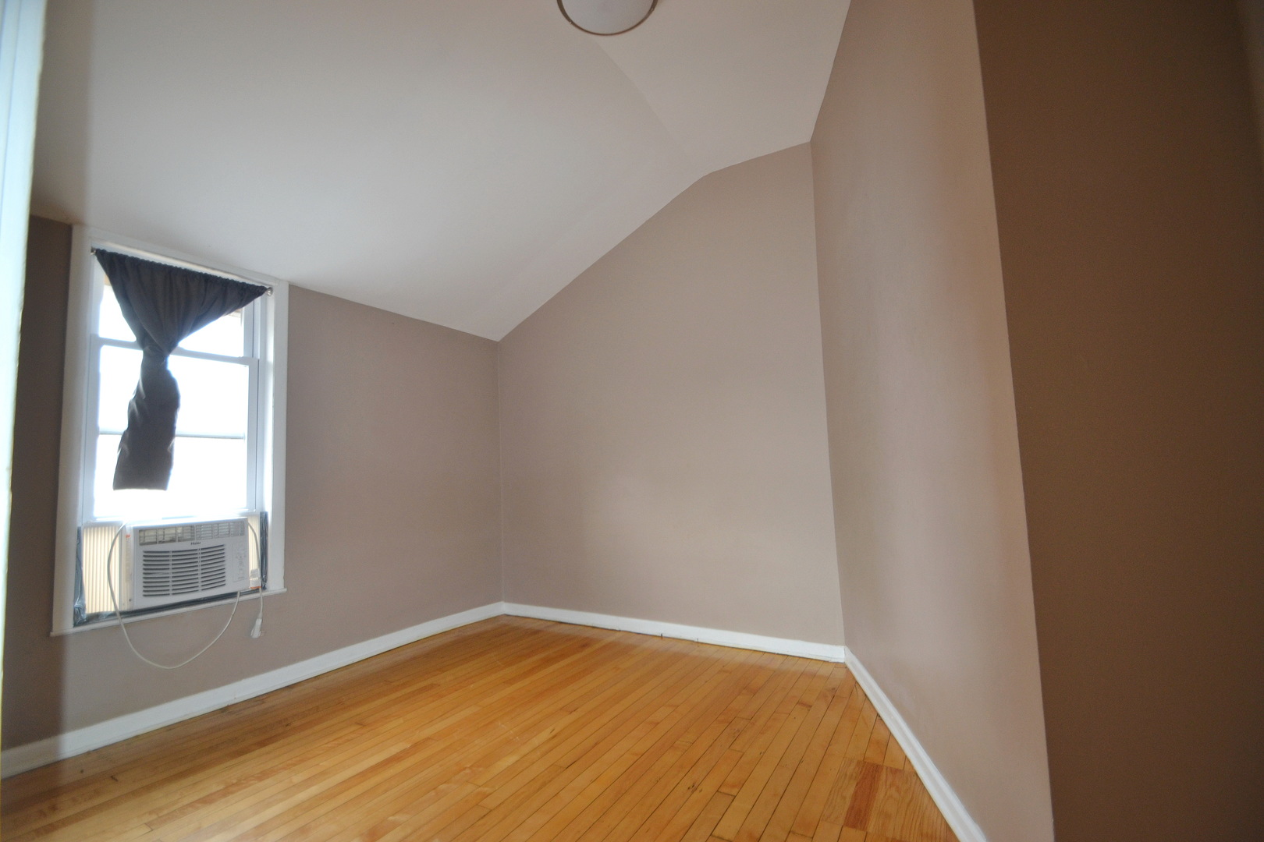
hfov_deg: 100.4
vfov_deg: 77.3
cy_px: 421
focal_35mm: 15
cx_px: 632
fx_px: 527
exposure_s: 1/60
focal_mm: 10
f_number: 3.5
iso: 400
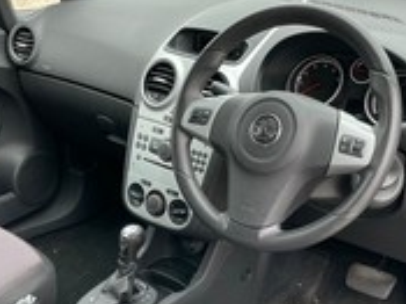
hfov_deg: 36.8
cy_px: 244
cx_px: 188
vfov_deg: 27.4
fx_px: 609
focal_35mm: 52
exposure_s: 1/130
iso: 32
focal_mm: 4.2
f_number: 1.6
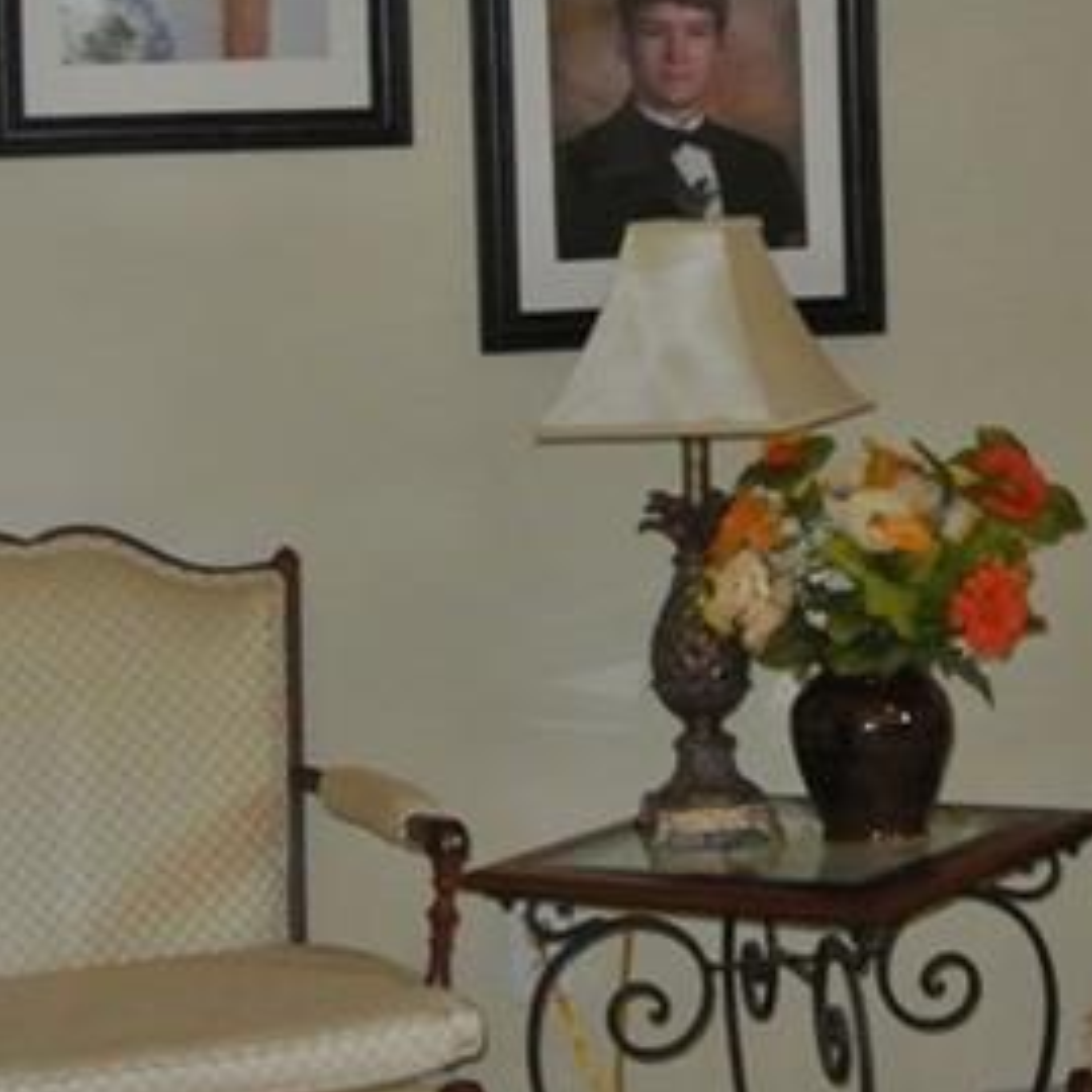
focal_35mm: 126
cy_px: 251
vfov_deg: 13.8
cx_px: 1286
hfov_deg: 13.5
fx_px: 4497
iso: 800
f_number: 4
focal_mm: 14.5
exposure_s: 1/60
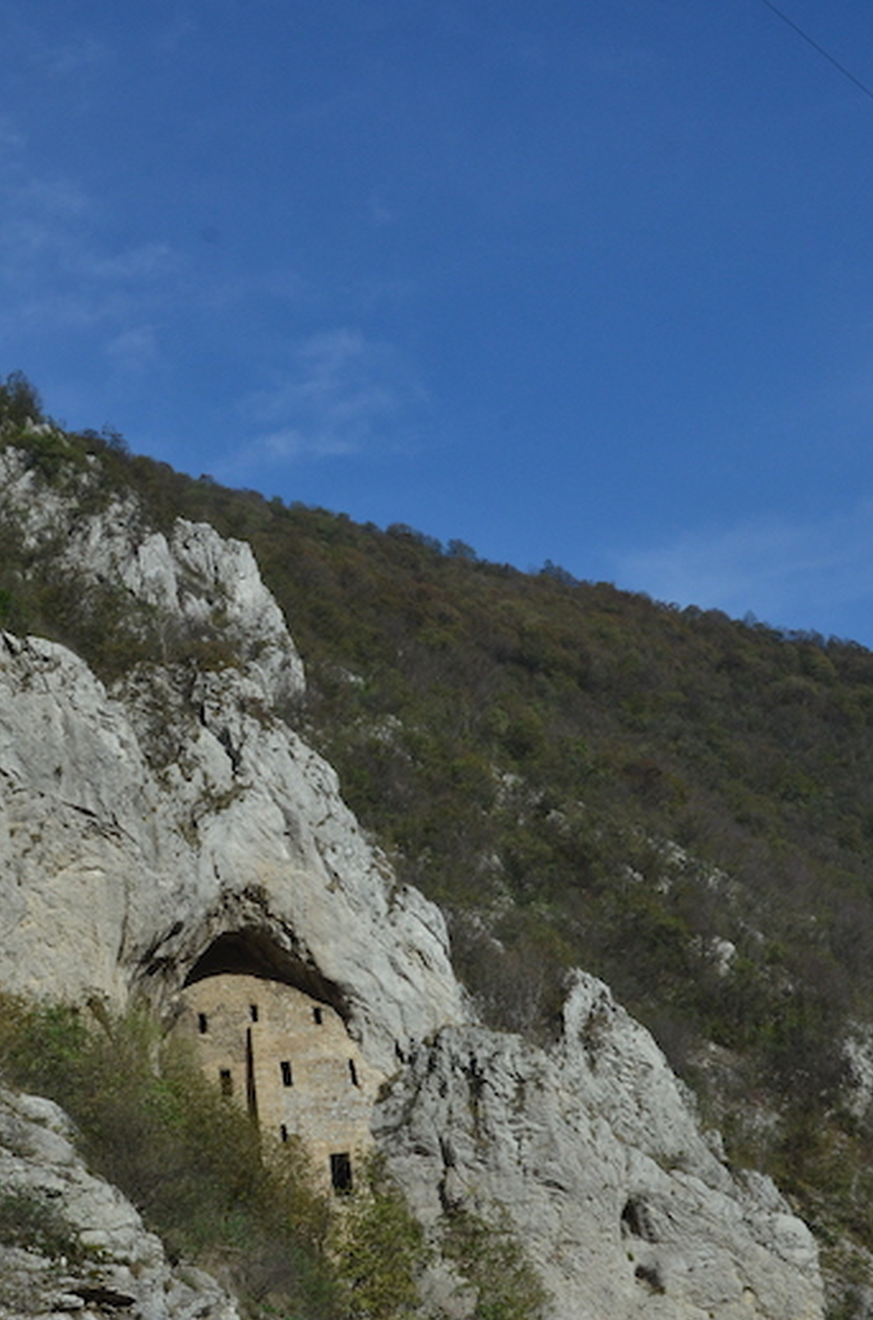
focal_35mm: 65
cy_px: 996
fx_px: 2377
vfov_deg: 30.5
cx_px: 380
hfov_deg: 20.8
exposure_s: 1/800
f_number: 14
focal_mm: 28
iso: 500
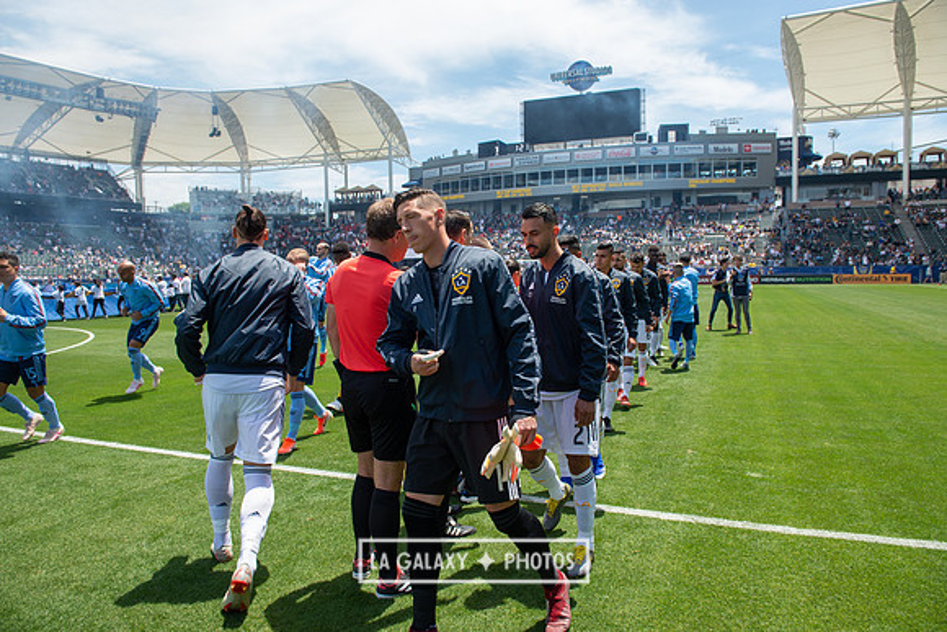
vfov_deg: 53.2
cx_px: 474
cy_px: 316
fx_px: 631
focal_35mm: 24
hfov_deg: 73.7
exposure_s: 1/640
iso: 200
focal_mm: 24
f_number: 5.6
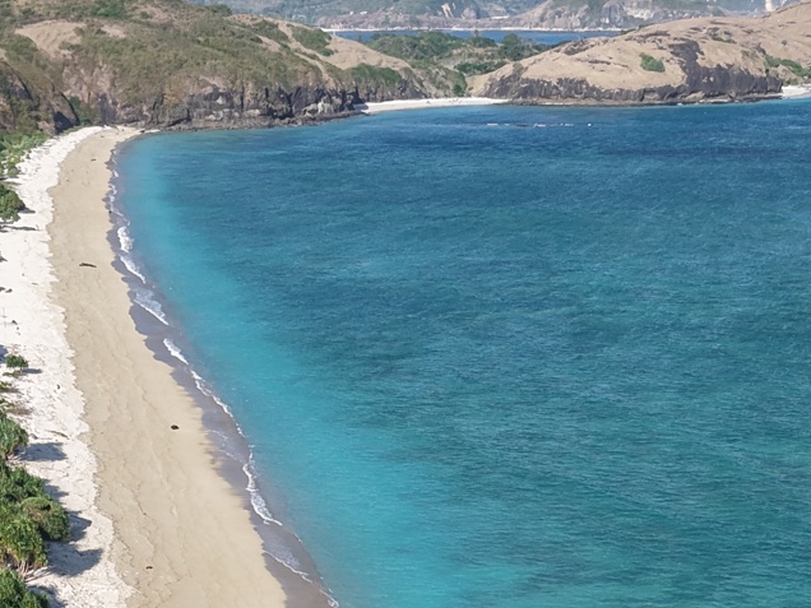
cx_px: 289
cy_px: 888
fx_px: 1945
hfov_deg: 23.5
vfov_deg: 16.4
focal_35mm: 83
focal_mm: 8.67
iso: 100
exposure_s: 1/3000
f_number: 1.8
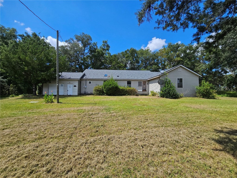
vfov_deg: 89.9
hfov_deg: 106.2
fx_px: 89
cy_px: 89
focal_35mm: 13
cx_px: 118
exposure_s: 1/1728
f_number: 2.2
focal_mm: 2.2
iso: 50
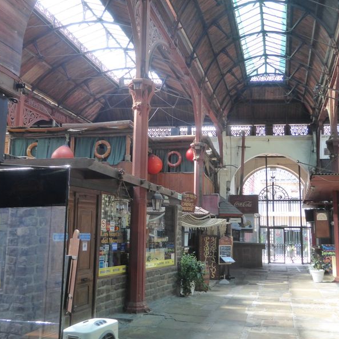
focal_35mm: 38
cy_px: 169
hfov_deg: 43.8
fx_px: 421
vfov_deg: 43.9
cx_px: 183
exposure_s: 1/50
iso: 400
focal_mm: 5.4
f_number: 3.5
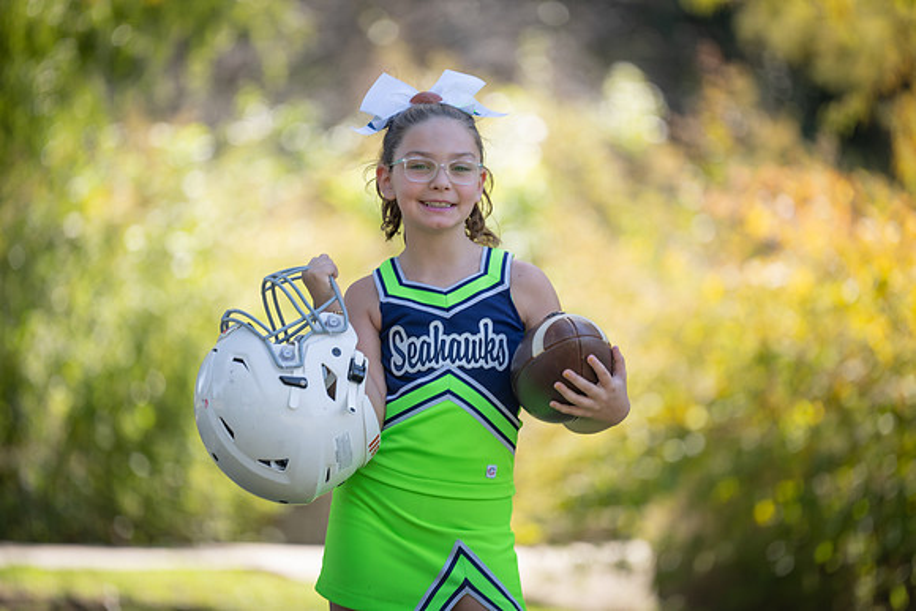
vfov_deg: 7.7
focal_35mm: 178
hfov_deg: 11.5
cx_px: 458
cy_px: 306
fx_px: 4530
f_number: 2.8
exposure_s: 1/400
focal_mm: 178
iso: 100
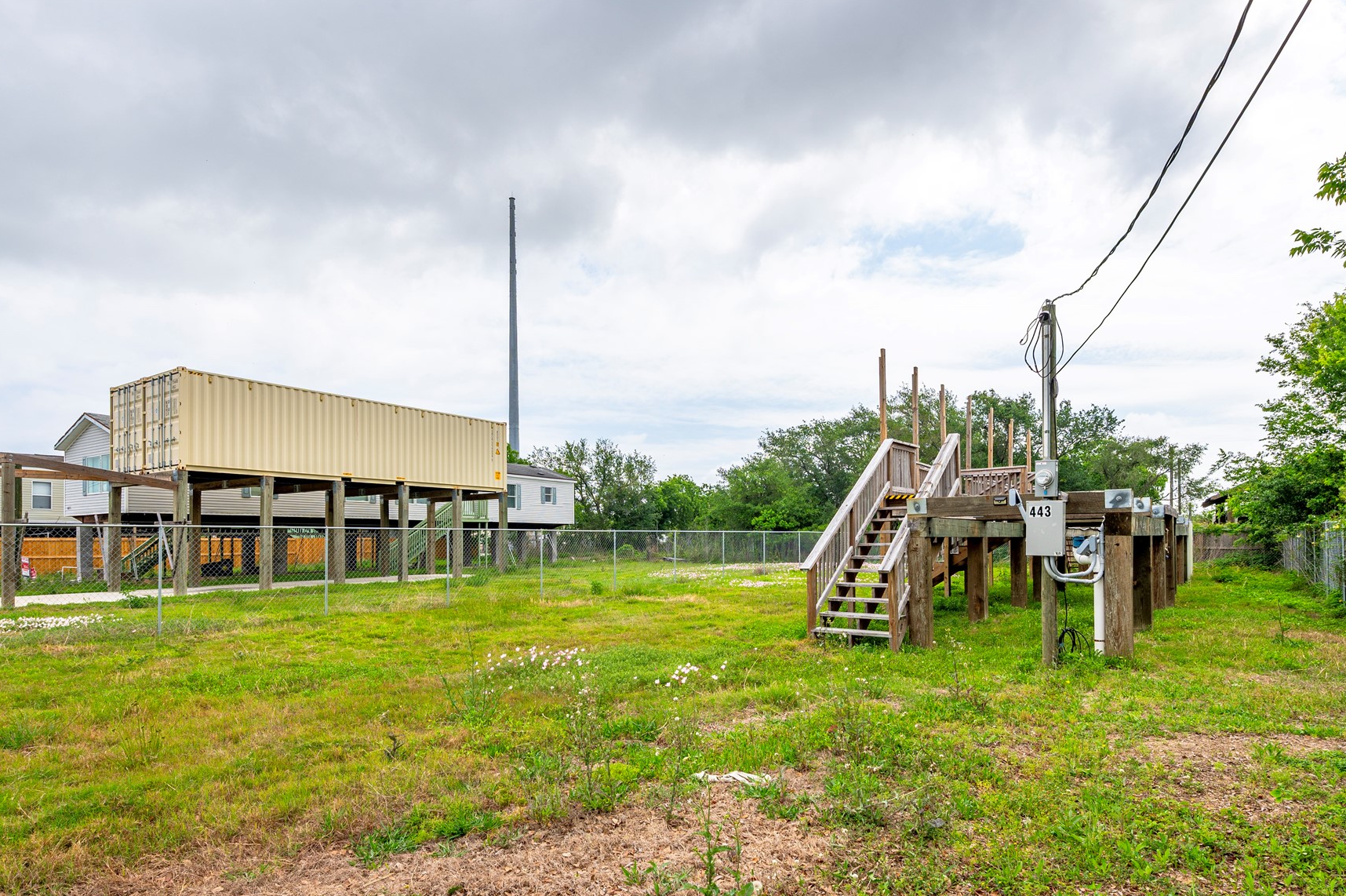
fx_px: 710
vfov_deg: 63.5
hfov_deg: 86.9
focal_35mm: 19
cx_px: 671
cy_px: 564
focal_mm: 15
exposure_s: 1/125
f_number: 11
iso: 100
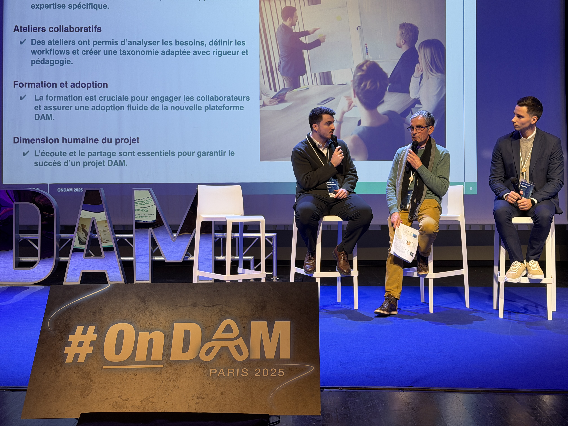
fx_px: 788
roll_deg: +0.5
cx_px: 284
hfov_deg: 39.7
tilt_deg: -2.4
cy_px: 213
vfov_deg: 30.3
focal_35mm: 48
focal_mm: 6.76
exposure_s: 1/50
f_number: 1.78
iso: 100
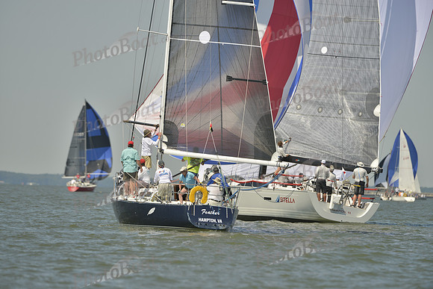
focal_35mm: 400
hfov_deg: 5.2
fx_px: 4812
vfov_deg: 3.4
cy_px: 144
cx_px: 216
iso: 200
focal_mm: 400
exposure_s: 1/1600
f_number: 5.6
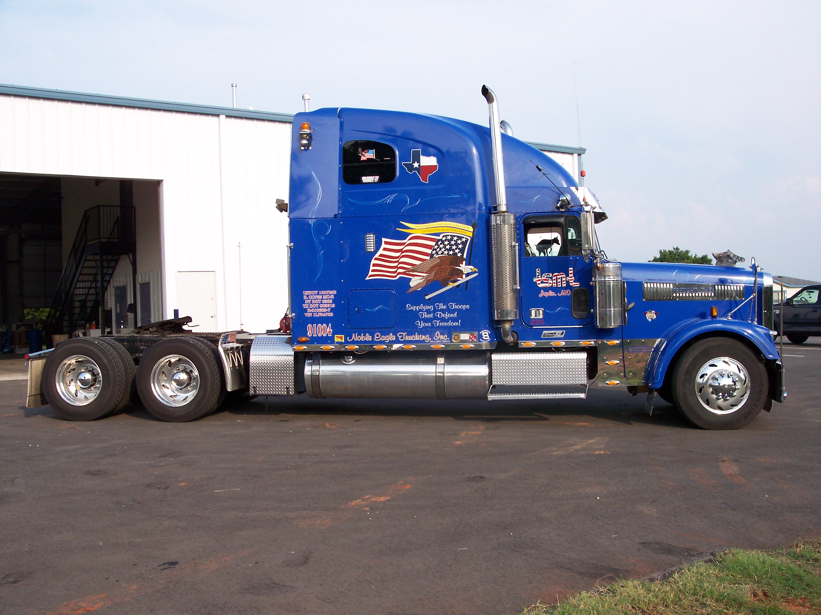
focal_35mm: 38
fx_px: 901
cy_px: 308
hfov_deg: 49.0
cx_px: 410
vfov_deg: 37.7
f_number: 4.8
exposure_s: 1/350
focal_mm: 8
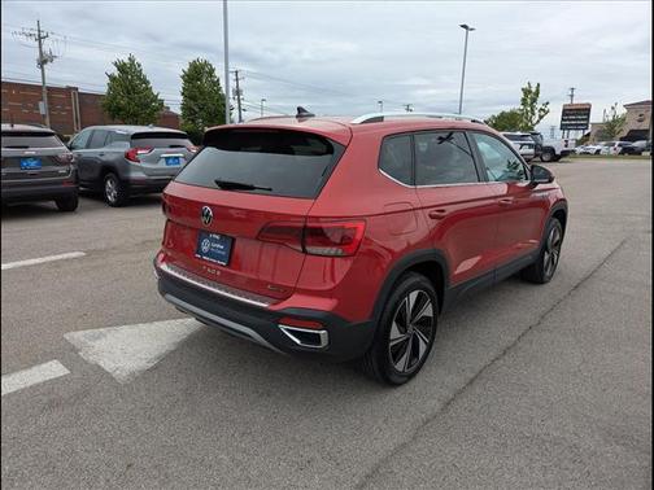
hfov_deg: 71.6
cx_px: 327
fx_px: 453
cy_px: 245
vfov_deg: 56.8
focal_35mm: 24
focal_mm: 6.81
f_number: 1.85
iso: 33
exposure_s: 1/625
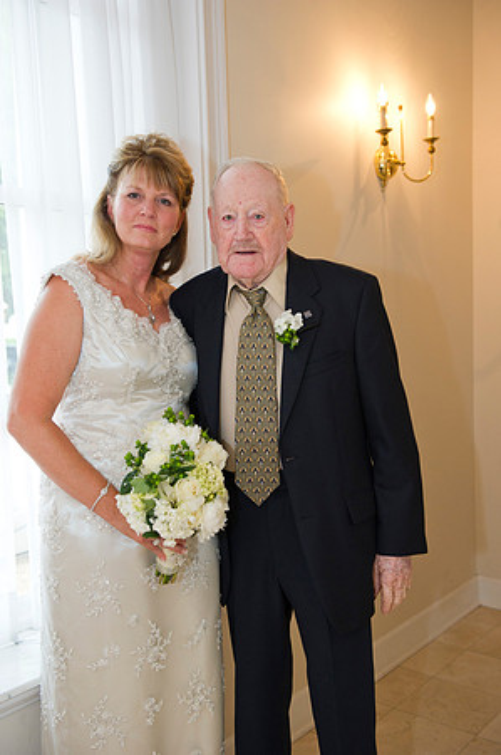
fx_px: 795
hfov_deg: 35.0
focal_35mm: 38
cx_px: 250
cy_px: 378
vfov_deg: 50.7
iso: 1600
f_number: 3.5
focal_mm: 38
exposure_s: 1/100
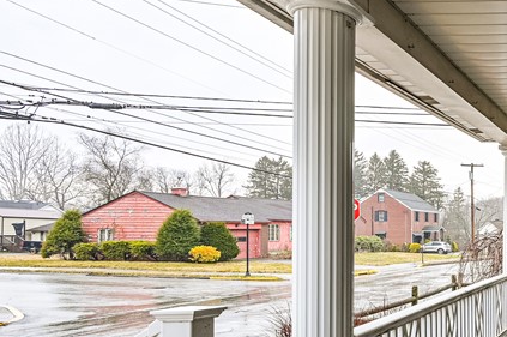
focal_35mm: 36
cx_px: 623
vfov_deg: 36.5
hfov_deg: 38.0
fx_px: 506
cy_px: 214
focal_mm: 14
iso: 100
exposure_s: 1/15
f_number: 6.3
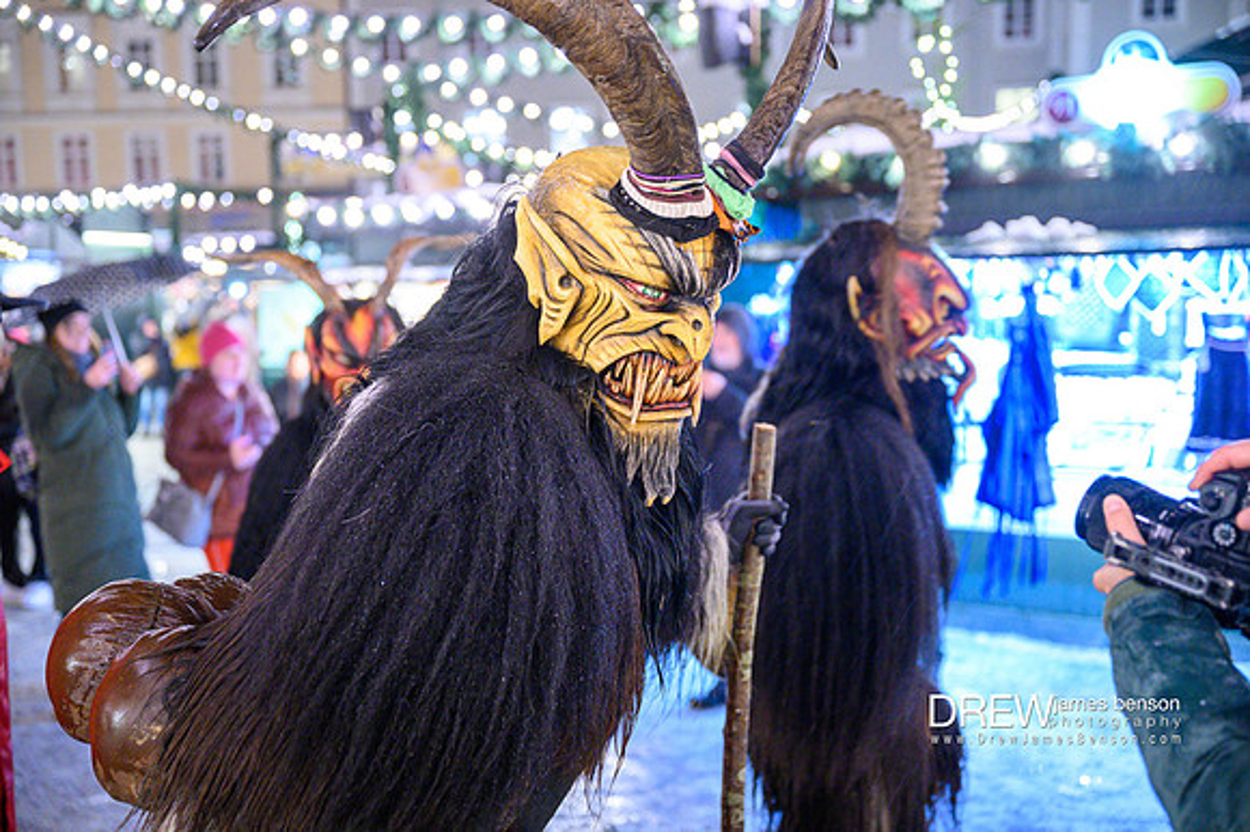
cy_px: 416
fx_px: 1700
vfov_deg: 27.5
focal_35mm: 49
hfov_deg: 40.4
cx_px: 625
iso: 3600
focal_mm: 49
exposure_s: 1/60
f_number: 2.8
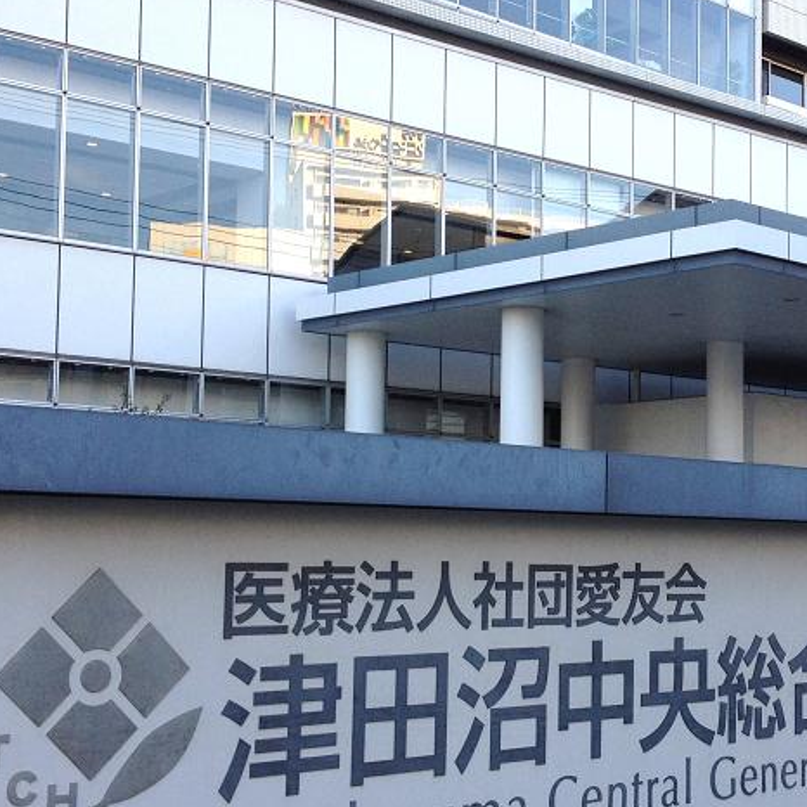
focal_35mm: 65
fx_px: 1714
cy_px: 449
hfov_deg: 26.2
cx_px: 589
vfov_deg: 26.5
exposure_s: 1/307
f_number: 2.4
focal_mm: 4.28
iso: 64
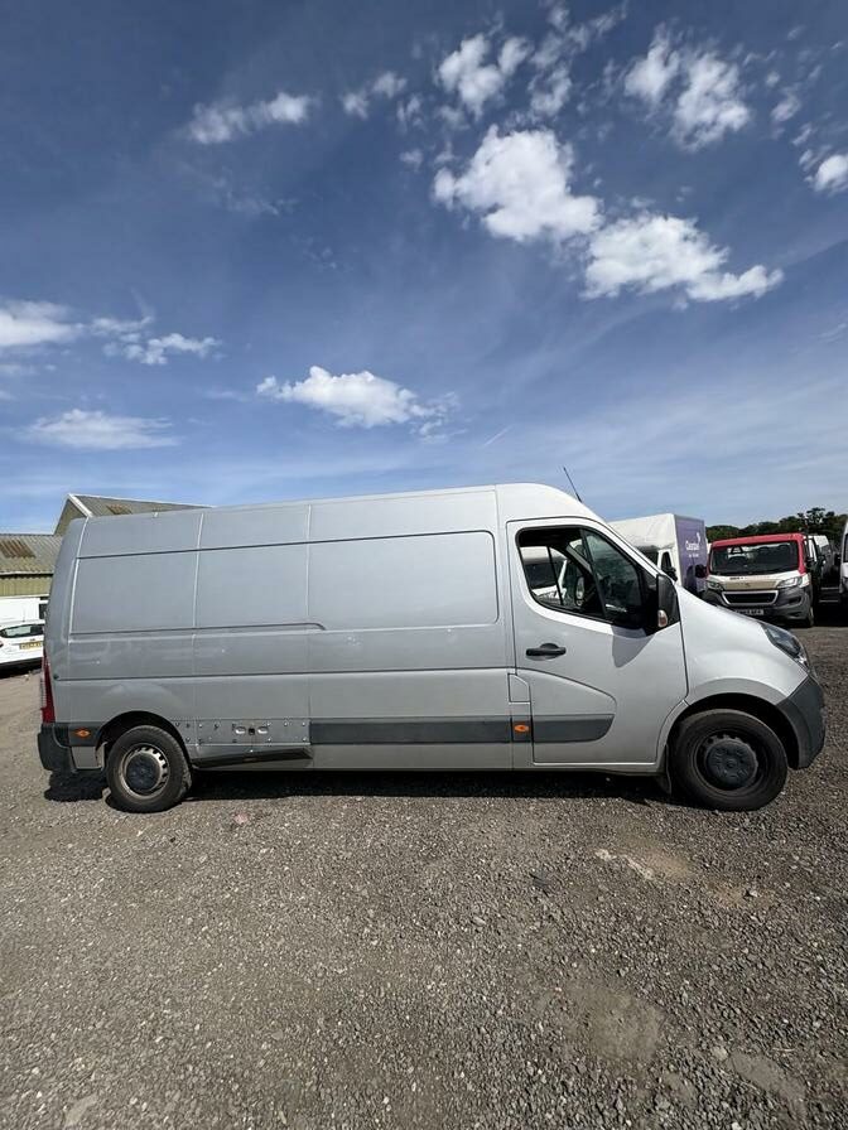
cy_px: 565
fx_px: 457
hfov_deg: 85.7
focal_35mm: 14
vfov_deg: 102.1
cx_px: 424
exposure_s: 1/3390
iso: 50
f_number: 2.2
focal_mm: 2.22
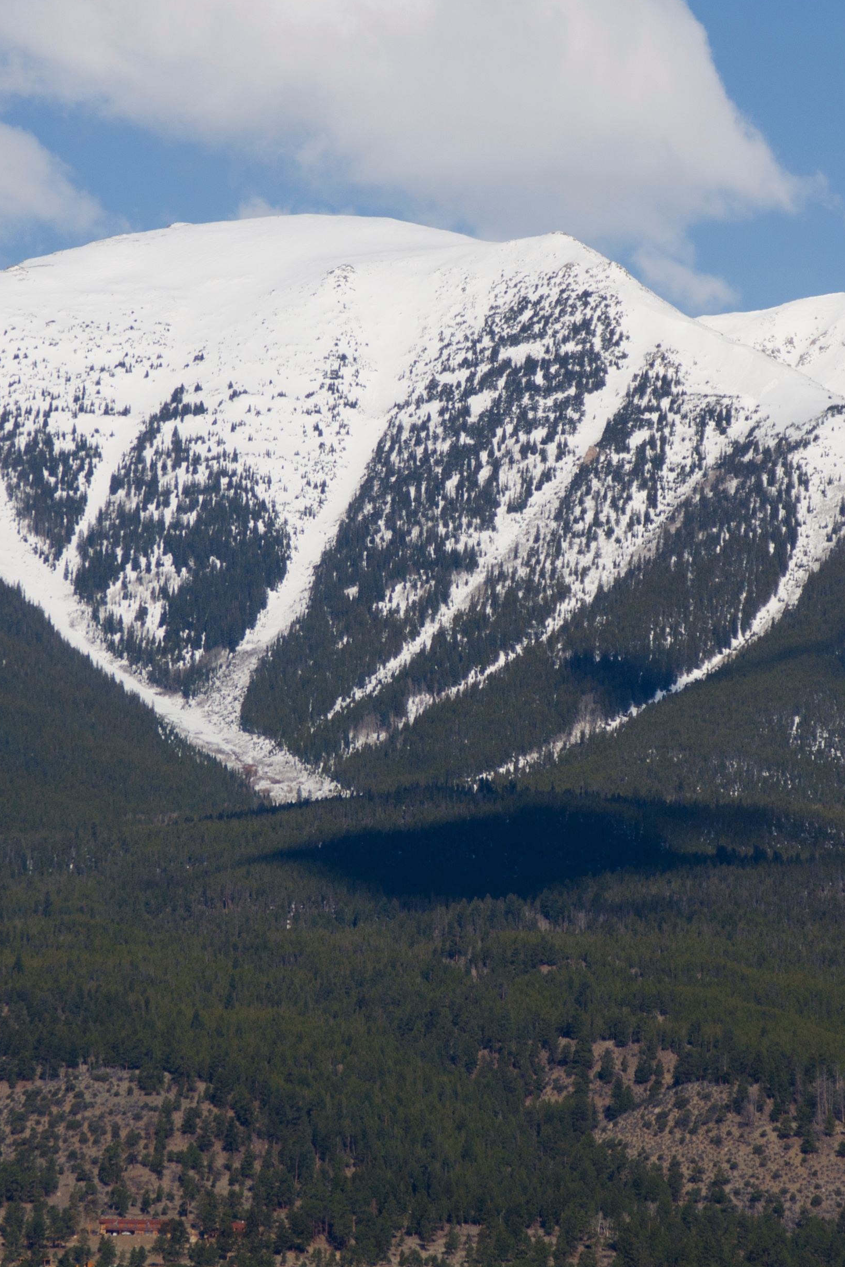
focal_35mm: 227
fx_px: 7991
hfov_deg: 6.1
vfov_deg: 9.1
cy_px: 485
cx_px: 285
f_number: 6.3
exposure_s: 1/640
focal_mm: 75
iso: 100
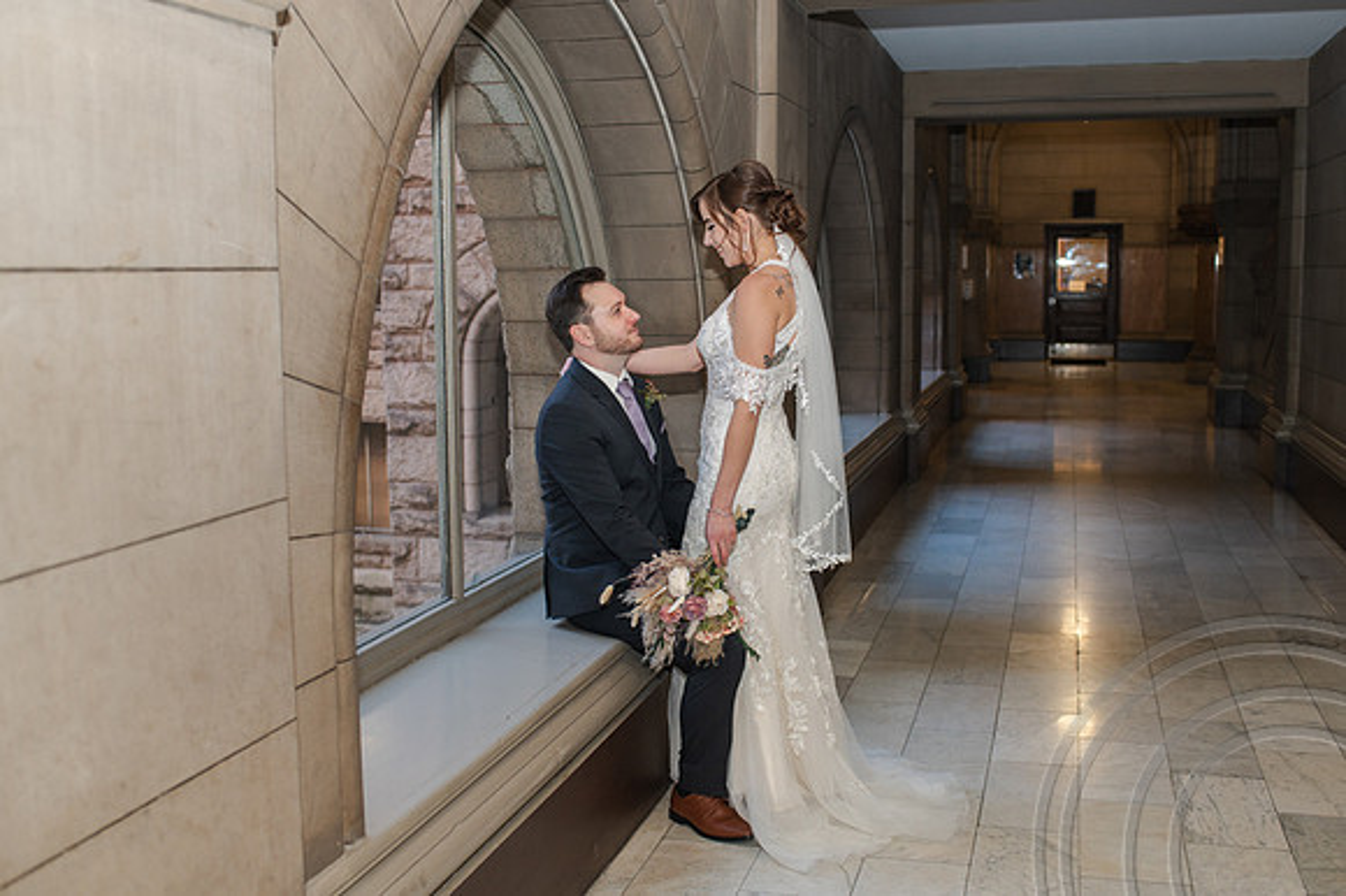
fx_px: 1433
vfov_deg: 34.7
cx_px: 713
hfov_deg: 50.3
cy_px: 436
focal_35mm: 38
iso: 1000
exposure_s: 1/200
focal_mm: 35
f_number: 3.5
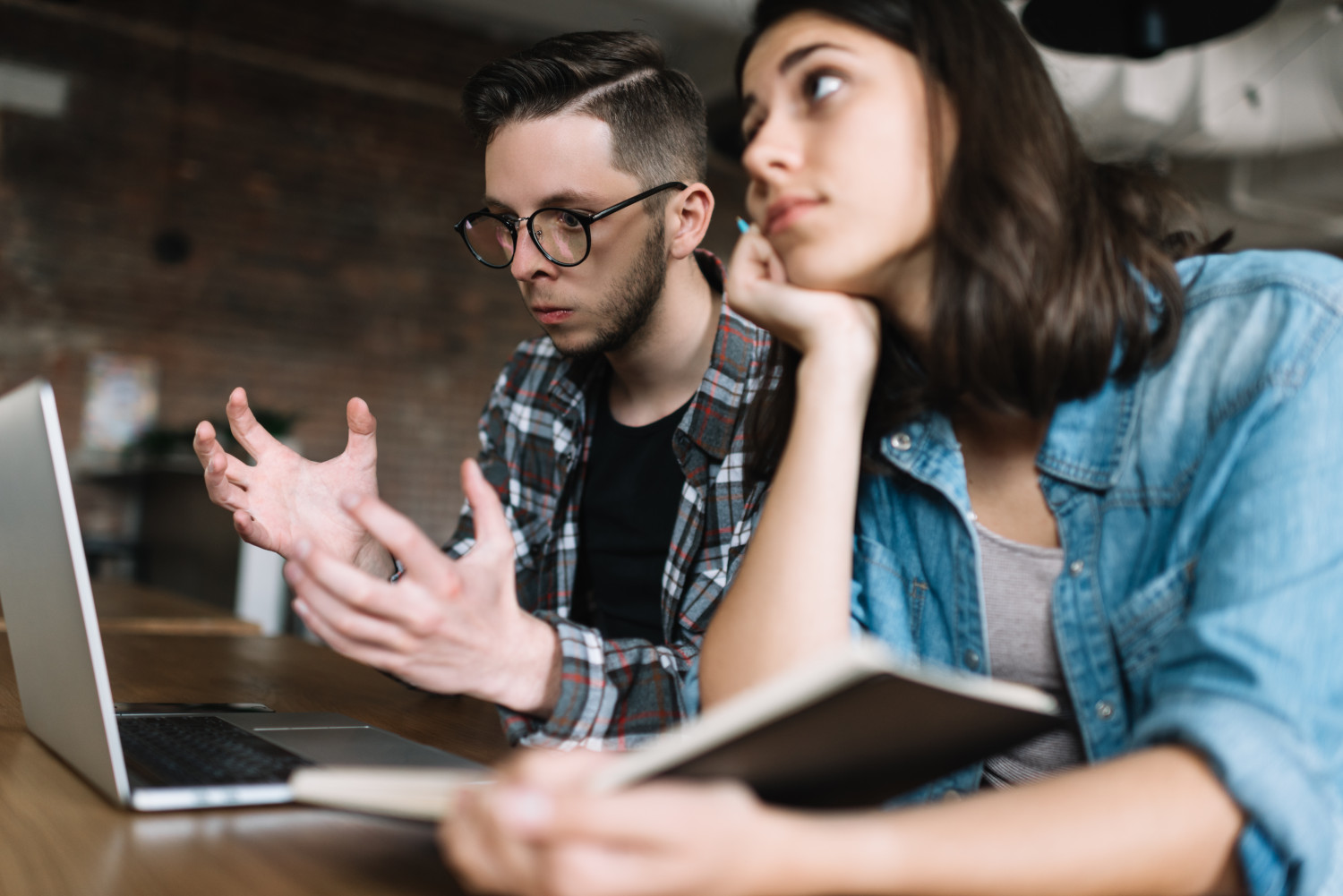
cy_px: 448
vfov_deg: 37.9
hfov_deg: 54.4
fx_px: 1306
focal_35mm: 35
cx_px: 672
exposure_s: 1/160
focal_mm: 35
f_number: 1.8
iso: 250
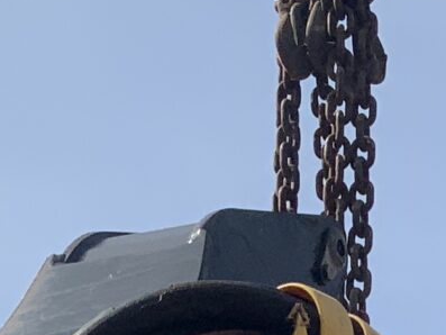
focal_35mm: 187
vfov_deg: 7.5
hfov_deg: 10.5
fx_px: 2410
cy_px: 776
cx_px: 449
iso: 20
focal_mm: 3
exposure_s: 1/3322
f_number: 1.8
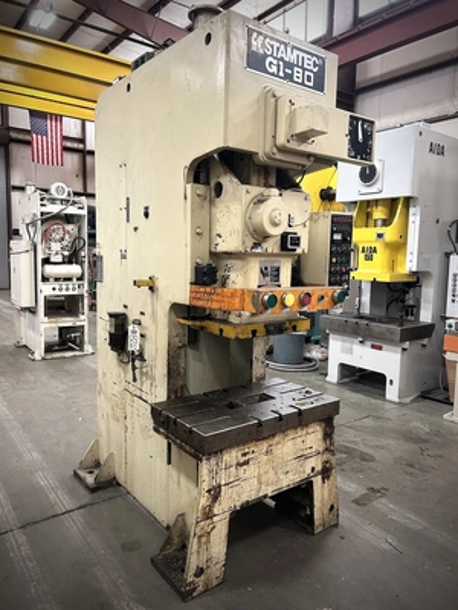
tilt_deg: -5.4
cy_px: 305
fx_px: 459
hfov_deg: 53.1
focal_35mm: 26
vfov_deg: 67.3
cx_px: 229
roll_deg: -0.4
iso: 250
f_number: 1.5
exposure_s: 1/60
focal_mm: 5.7
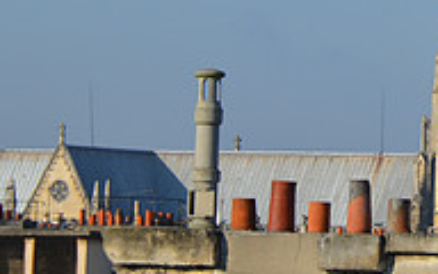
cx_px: 568
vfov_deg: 3.0
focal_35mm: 438
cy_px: -146
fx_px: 5223
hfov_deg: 4.8
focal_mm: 95
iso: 100
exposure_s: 1/250
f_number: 8
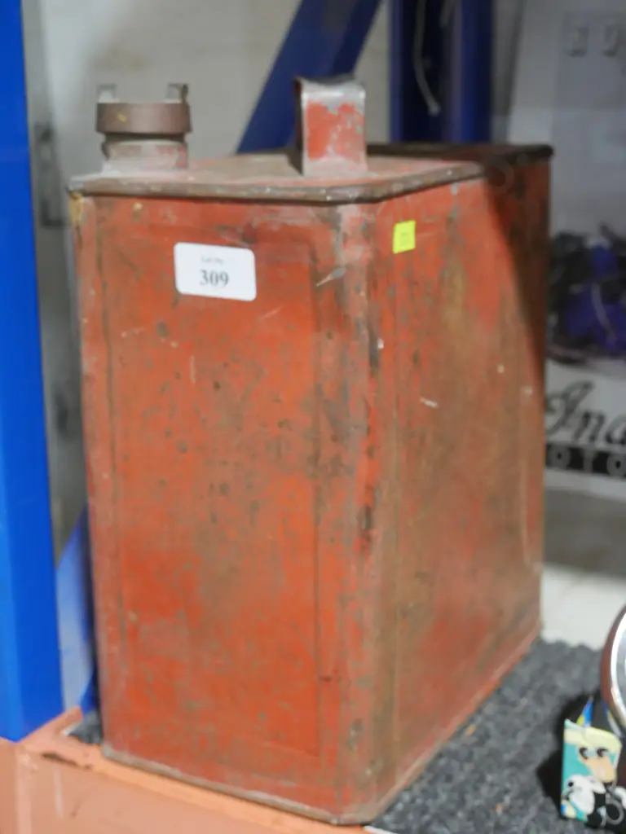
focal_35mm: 56
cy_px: 417
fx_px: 1350
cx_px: 313
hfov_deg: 26.1
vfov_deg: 34.3
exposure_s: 1/60
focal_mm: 28
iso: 2500
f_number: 5.3
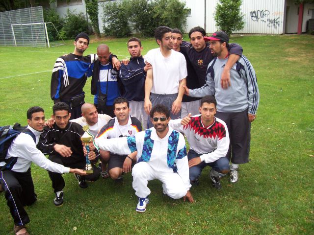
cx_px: 157
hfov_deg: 54.0
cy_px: 118
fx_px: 308
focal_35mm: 34
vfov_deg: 41.8
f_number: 2.7
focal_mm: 5.6
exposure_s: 1/112
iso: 140
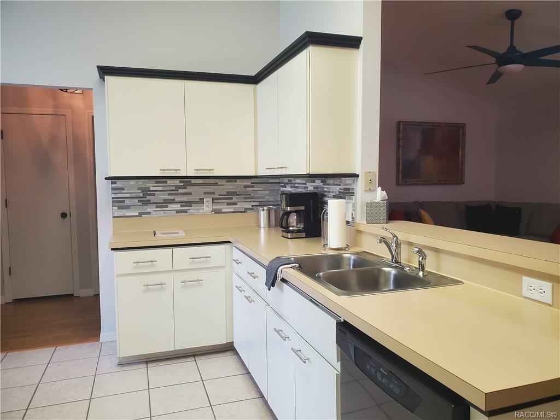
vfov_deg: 53.1
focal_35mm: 26
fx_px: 421
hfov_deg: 67.3
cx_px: 280
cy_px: 210
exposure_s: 1/59
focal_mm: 4.3
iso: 200
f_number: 2.4
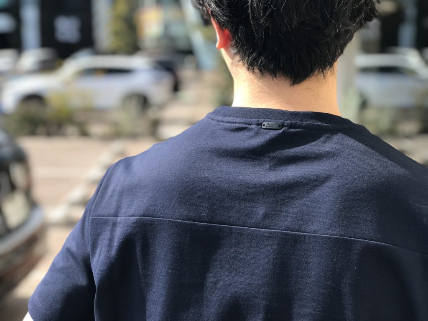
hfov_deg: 33.8
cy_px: 160
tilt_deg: -6.3
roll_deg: +1.0
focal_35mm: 57
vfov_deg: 25.7
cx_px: 214
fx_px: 705
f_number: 2.8
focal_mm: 6.6
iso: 20
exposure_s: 1/267
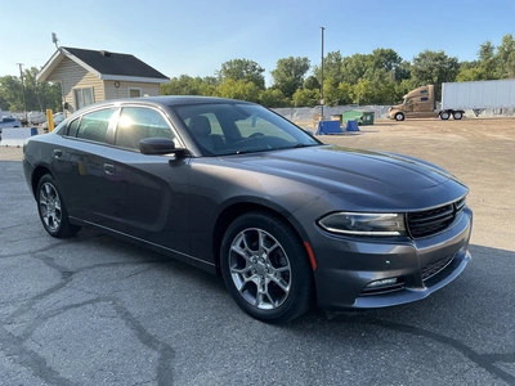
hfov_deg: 63.4
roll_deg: +1.8
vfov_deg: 49.7
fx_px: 417
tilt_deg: -8.8
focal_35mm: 28
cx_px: 258
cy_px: 193
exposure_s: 1/491
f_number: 1.8
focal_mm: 3
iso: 25
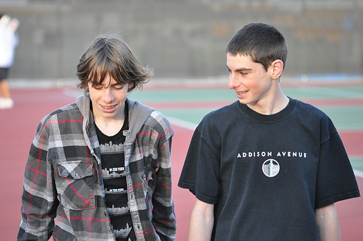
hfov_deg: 8.6
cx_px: 176
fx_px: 2423
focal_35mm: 241
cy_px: 110
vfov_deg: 5.7
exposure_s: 1/400
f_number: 5
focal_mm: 145
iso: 1600
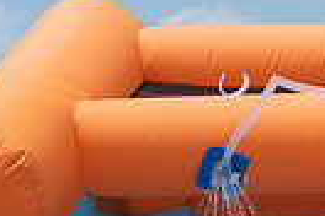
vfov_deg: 3.5
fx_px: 3557
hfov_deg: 5.1
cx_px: 688
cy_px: 301
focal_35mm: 394
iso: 800
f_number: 14
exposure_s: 1/1000
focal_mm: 85
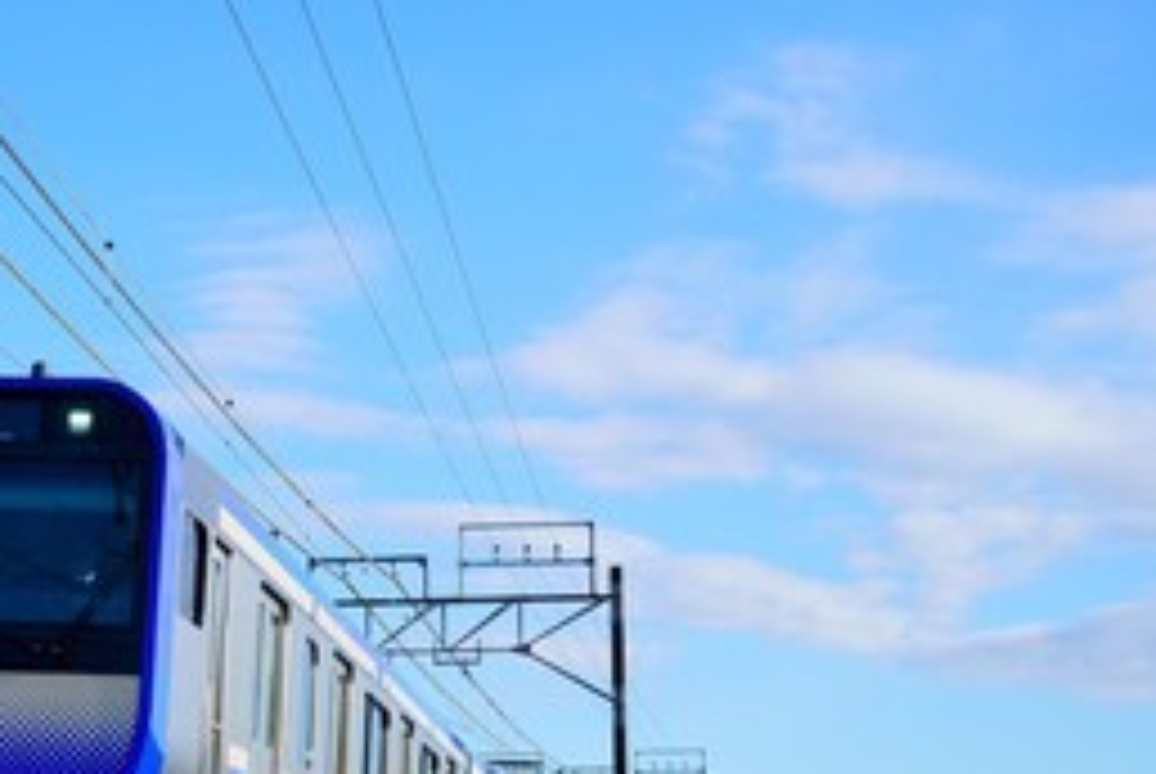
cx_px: 324
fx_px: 2379
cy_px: 504
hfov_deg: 27.0
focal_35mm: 74
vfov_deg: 18.4
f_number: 6.3
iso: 320
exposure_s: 1/1600
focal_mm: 46
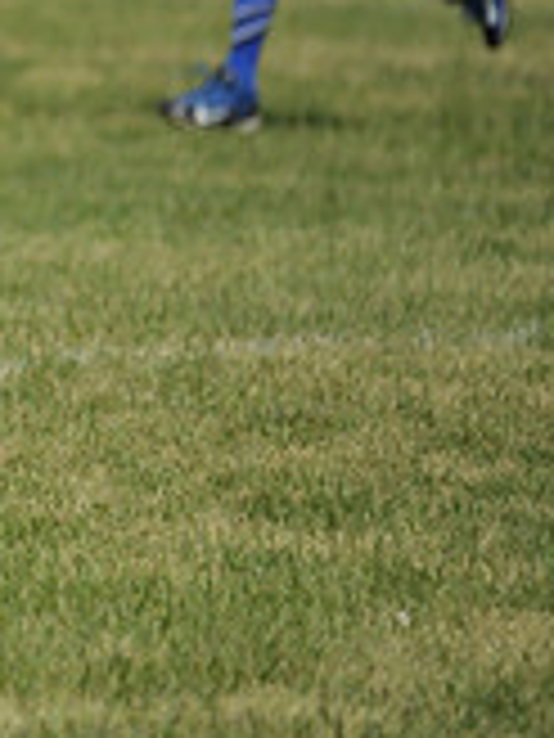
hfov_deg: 1.6
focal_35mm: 915
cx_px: -689
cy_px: 14
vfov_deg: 2.2
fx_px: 19525
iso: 640
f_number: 4
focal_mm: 270
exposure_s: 1/6400
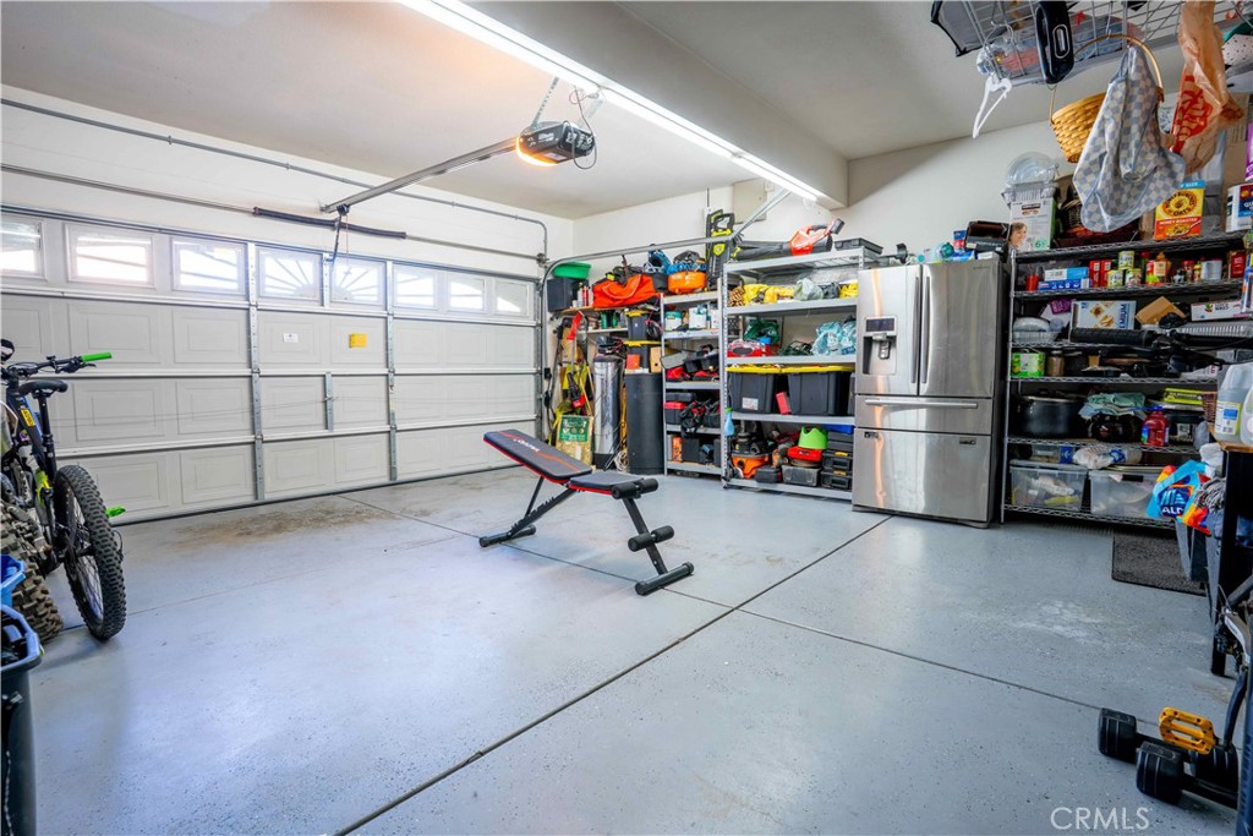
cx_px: 626
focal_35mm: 17
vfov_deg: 70.5
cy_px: 418
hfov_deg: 93.3
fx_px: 592
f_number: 9
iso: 500
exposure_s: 1/13
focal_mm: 17
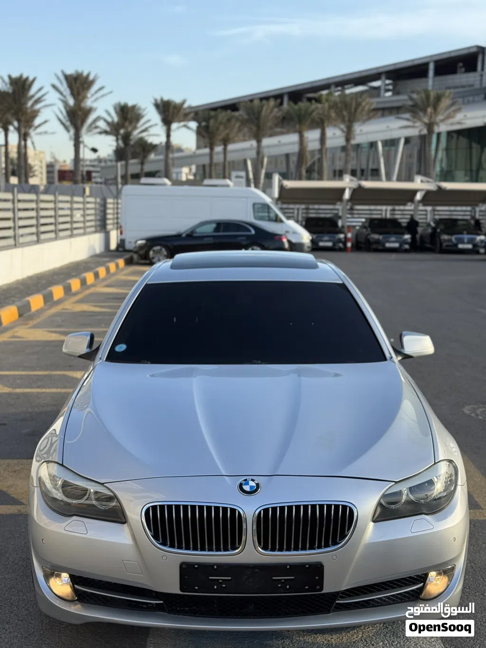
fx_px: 898
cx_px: 243
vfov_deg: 39.7
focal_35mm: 48
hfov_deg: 30.3
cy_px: 324
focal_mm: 6.76
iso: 64
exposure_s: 1/913
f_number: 1.78
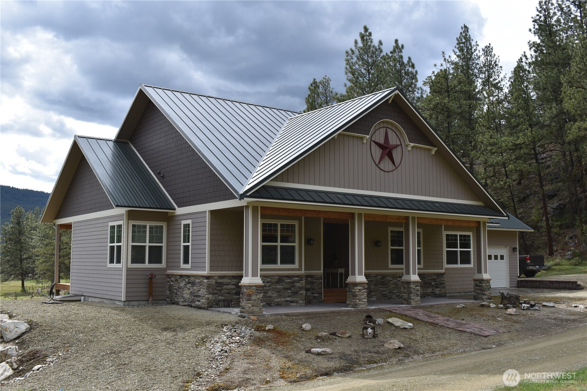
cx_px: 294
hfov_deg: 51.3
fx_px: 611
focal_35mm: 38
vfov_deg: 35.5
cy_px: 196
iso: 125
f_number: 8
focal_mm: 25
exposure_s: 1/250
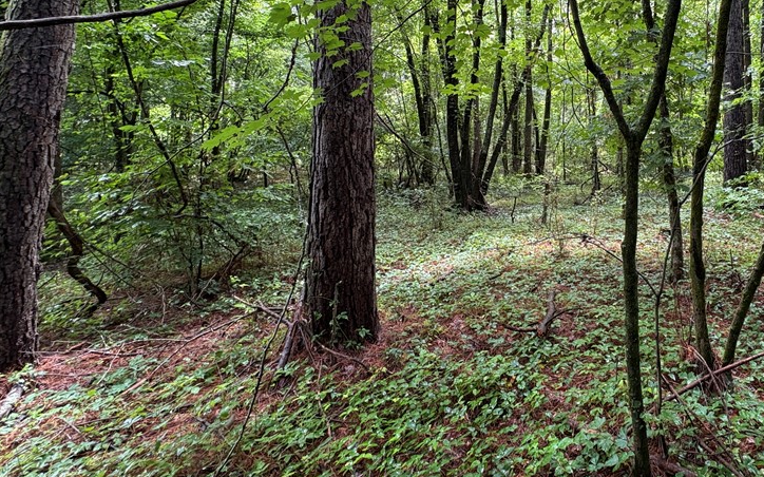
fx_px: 437
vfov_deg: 55.8
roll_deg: +1.9
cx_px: 538
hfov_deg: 78.2
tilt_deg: +0.3
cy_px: 151
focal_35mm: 21
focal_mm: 2.22
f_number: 2.2
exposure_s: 1/99
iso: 125
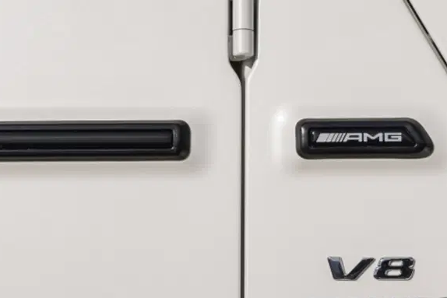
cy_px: 124
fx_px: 1453
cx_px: 382
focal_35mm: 117
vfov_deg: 11.7
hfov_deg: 17.3
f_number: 16
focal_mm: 56
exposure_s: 1/160
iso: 100
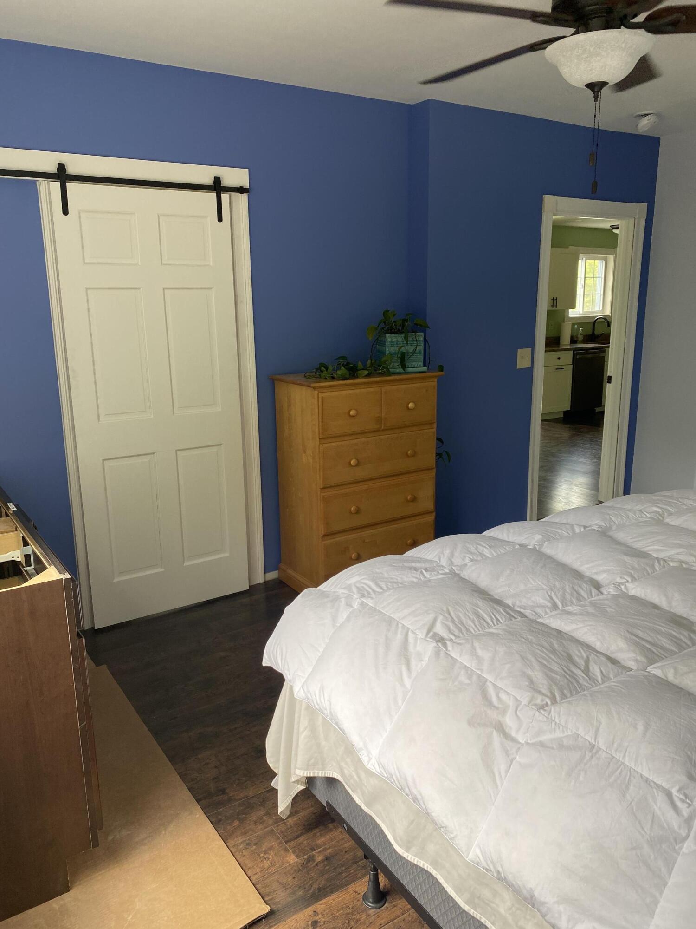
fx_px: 697
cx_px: 348
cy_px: 464
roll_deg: -0.1
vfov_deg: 67.3
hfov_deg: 53.1
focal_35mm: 26
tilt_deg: -13.1
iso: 50
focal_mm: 4.25
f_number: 1.8
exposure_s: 1/121
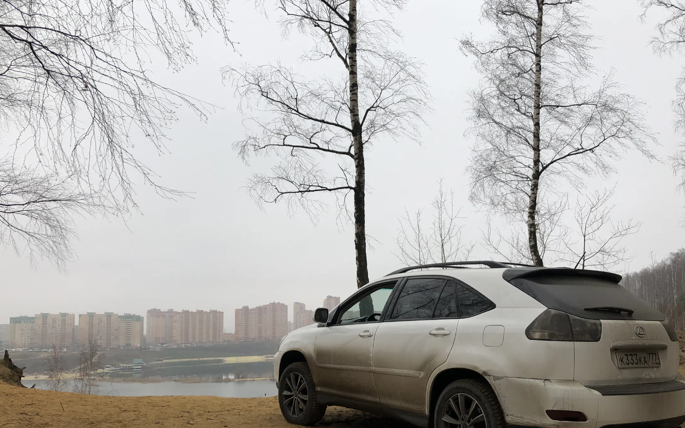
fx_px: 616
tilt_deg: +8.0
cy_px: 260
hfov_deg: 58.1
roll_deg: -0.3
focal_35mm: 33
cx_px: 348
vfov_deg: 38.1
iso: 20
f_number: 1.8
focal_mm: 4
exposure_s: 1/200
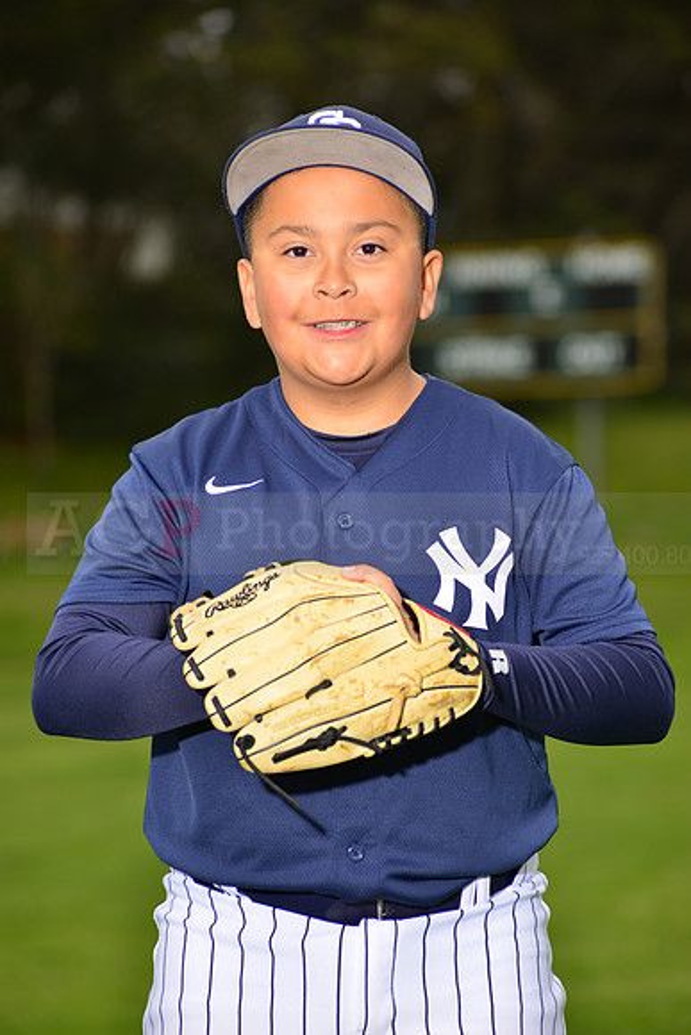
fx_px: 5323
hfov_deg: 7.4
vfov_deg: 11.1
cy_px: 518
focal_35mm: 185
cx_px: 346
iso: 200
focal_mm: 185
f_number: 6.3
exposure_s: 1/200
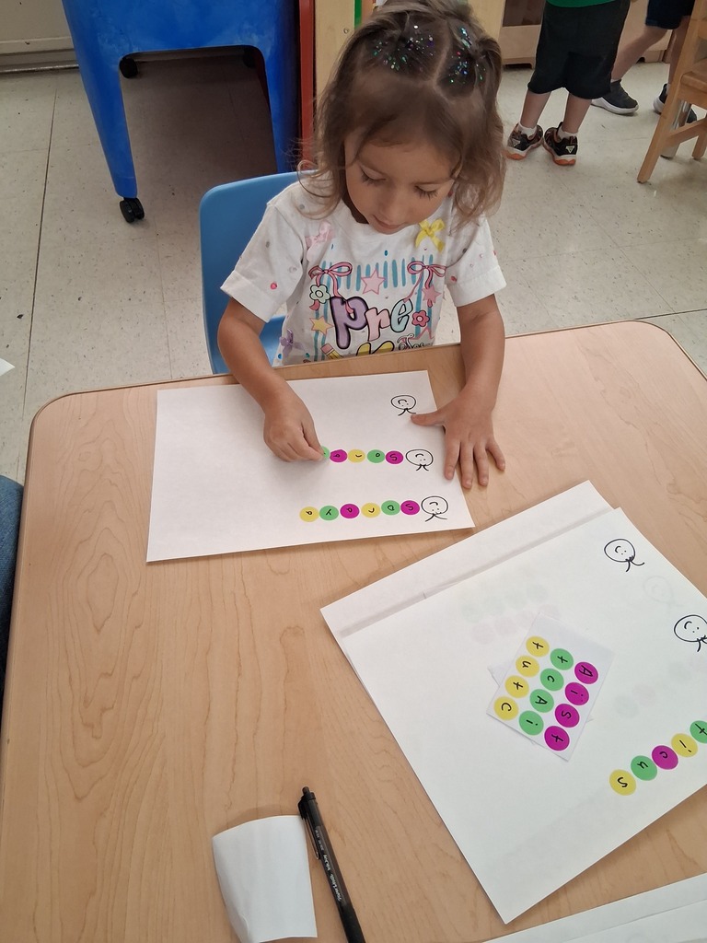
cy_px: 472
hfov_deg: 53.1
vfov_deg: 67.3
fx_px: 708
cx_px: 354
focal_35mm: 26
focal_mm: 3.98
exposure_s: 1/60
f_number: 1.8
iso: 400
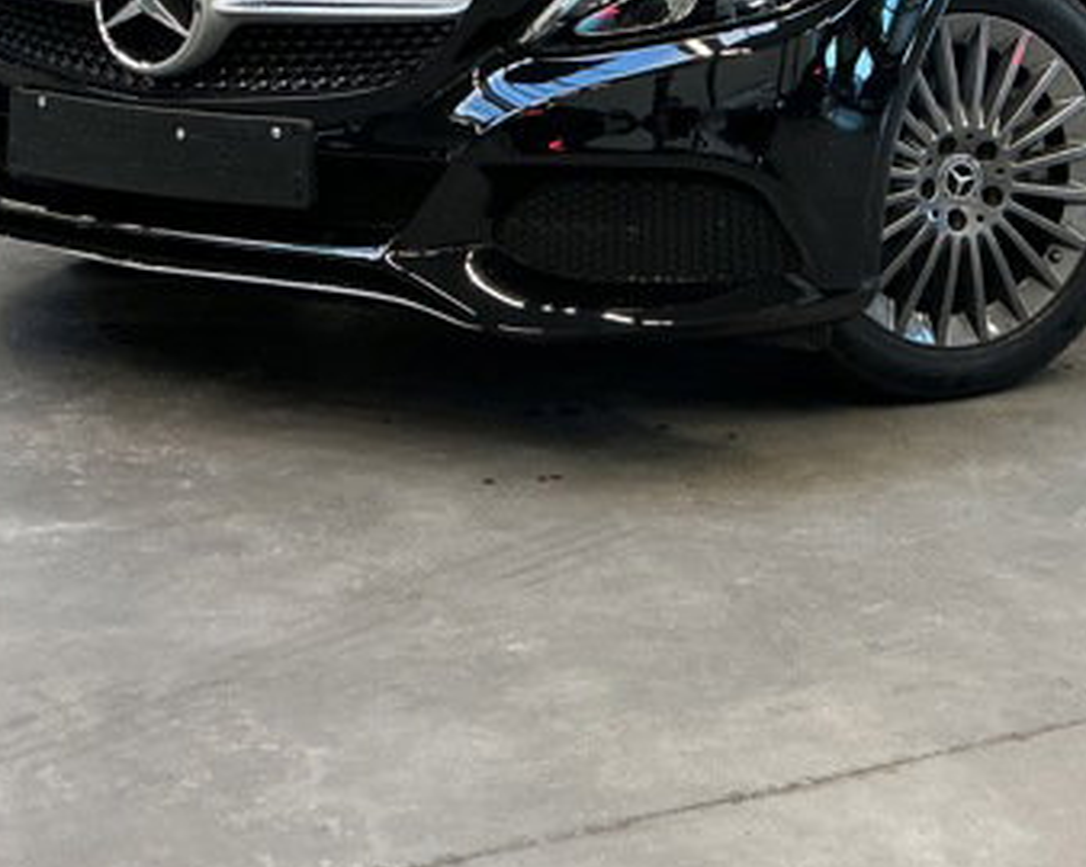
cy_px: 0
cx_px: 781
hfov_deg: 28.0
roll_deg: -0.2
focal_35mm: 67
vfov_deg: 22.0
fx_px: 2152
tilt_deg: -5.7
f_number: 1.8
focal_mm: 3
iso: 80
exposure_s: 1/50
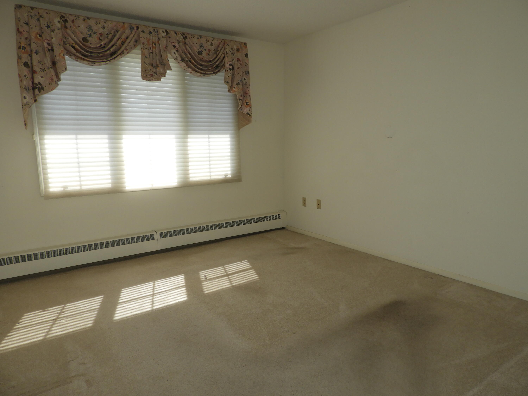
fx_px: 366
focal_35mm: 24
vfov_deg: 56.8
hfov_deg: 71.6
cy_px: 198
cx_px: 264
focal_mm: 4.3
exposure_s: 1/250
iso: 100
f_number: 3.3
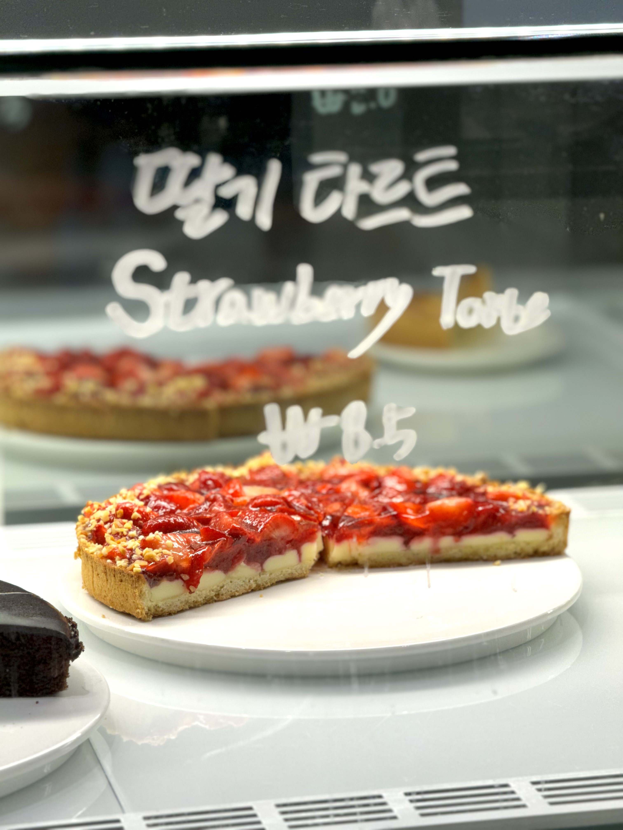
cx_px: 312
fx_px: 2880
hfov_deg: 12.3
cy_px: 415
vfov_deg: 16.4
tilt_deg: -12.4
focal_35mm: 120
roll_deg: -0.8
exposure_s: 1/120
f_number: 2.8
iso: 80
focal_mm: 15.66
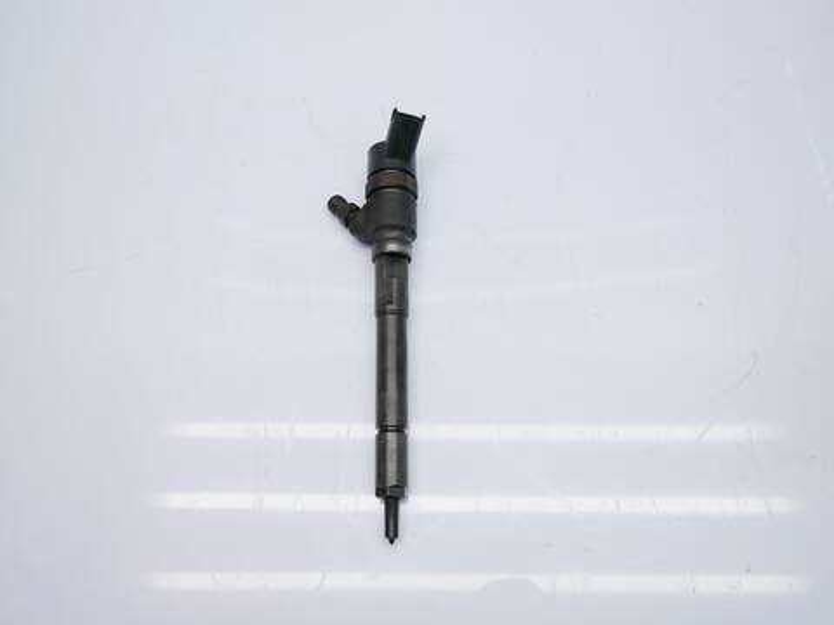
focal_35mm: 30
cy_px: 312
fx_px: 723
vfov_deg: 46.8
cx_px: 417
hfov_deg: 60.0
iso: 200
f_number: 4.5
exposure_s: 1/125
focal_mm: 15
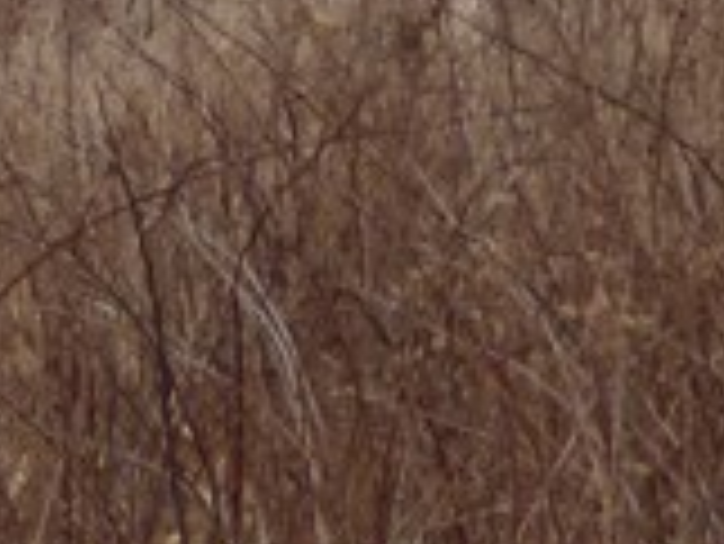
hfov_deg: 3.1
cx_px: -980
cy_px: -616
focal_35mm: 630
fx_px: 13186
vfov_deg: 2.4
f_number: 4.7
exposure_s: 1/250
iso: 100
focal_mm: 16.53
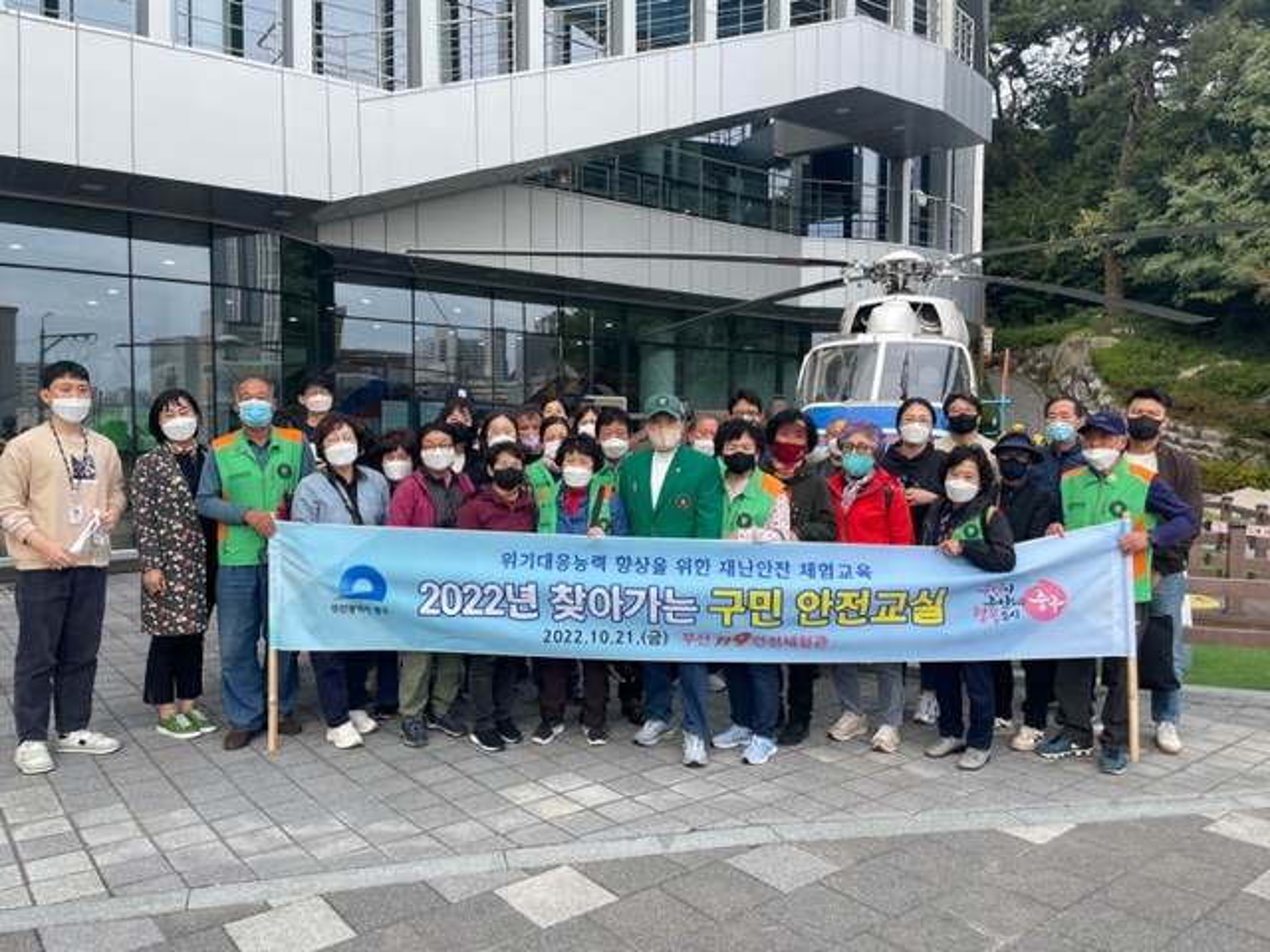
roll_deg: -0.3
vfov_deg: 53.1
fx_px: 954
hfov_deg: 67.3
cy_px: 476
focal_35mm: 26
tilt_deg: -2.1
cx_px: 635
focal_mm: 4.2
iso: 32
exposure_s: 1/467
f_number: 1.6
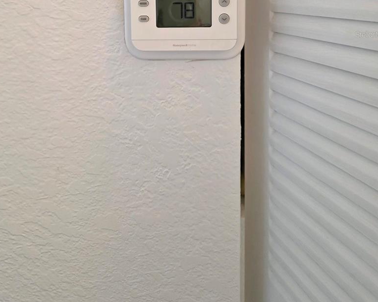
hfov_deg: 51.4
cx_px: 169
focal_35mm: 35
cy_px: 34
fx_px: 392
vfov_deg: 39.4
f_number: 1.7
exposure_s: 1/120
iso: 400
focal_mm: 6.3
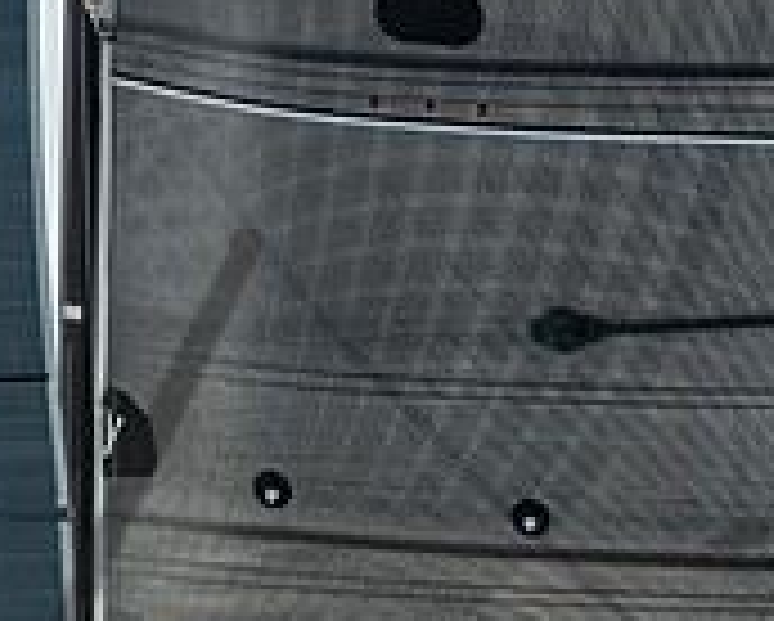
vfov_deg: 2.6
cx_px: 537
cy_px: 853
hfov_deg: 3.3
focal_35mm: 591
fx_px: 13554
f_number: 6.3
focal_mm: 155
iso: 320
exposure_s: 1/640
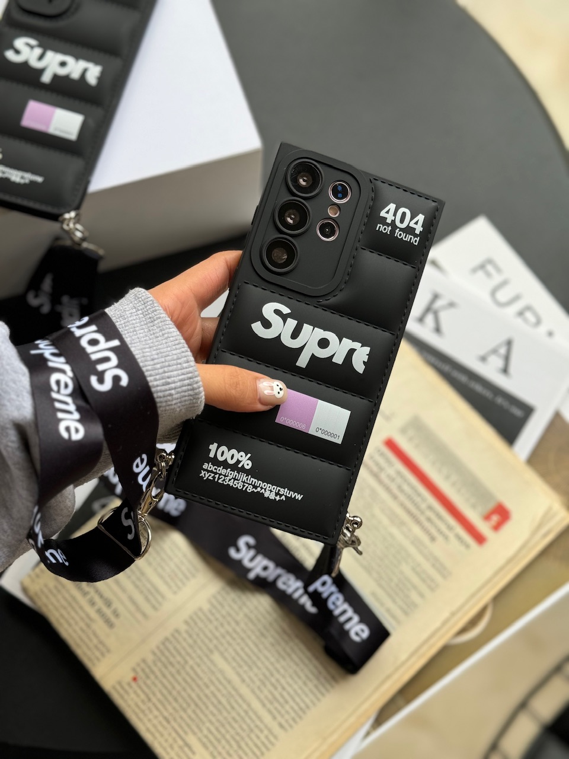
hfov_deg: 30.3
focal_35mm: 48
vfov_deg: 39.7
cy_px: 380
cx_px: 284
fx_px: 1052
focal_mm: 6.86
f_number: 1.78
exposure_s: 1/149
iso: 80
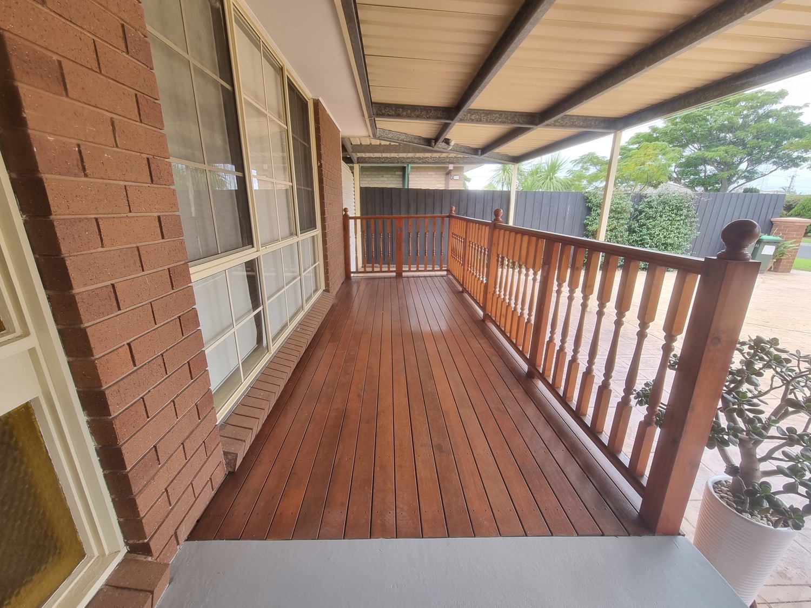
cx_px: 406
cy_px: 304
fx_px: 305
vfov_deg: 89.9
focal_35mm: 13
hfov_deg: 106.2
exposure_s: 1/50
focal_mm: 2.2
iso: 80
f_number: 2.2
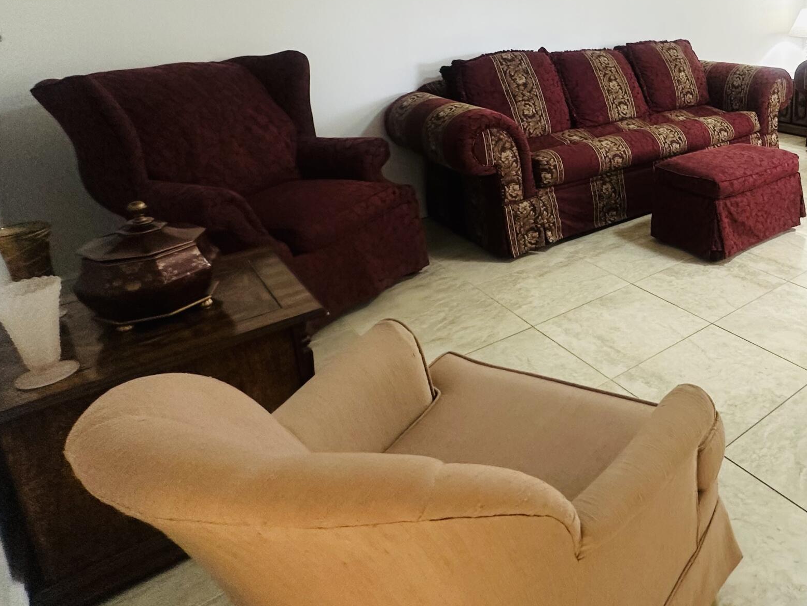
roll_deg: +1.0
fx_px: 629
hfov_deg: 57.4
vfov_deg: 48.9
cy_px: 137
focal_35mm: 27
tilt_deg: -12.2
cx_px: 707
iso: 250
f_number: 2.2
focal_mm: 2.22
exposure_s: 1/60
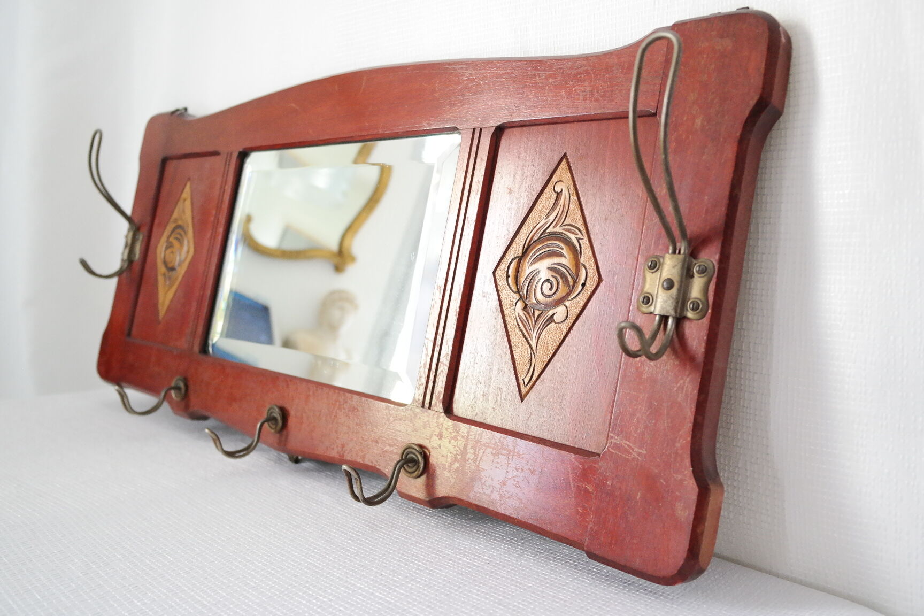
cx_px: 462
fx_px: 770
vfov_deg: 43.6
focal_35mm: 30
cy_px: 308
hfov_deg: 61.9
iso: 1600
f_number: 5.6
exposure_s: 1/30
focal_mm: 20
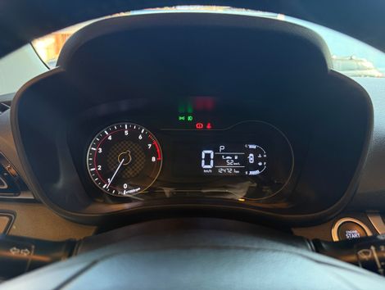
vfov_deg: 56.9
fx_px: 267
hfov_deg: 71.5
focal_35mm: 24
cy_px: 145
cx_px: 192
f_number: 1.78
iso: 400
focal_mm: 6.76
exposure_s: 1/60
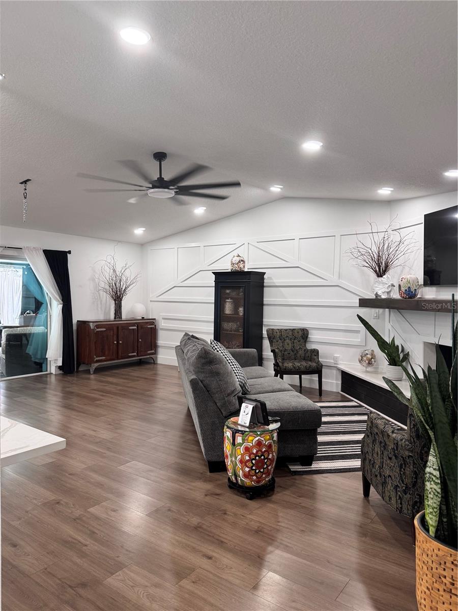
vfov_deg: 71.6
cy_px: 306
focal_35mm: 24
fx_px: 423
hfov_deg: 56.8
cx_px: 229
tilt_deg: -0.4
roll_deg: -0.7
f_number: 1.78
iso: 125
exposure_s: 1/60
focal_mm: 6.76
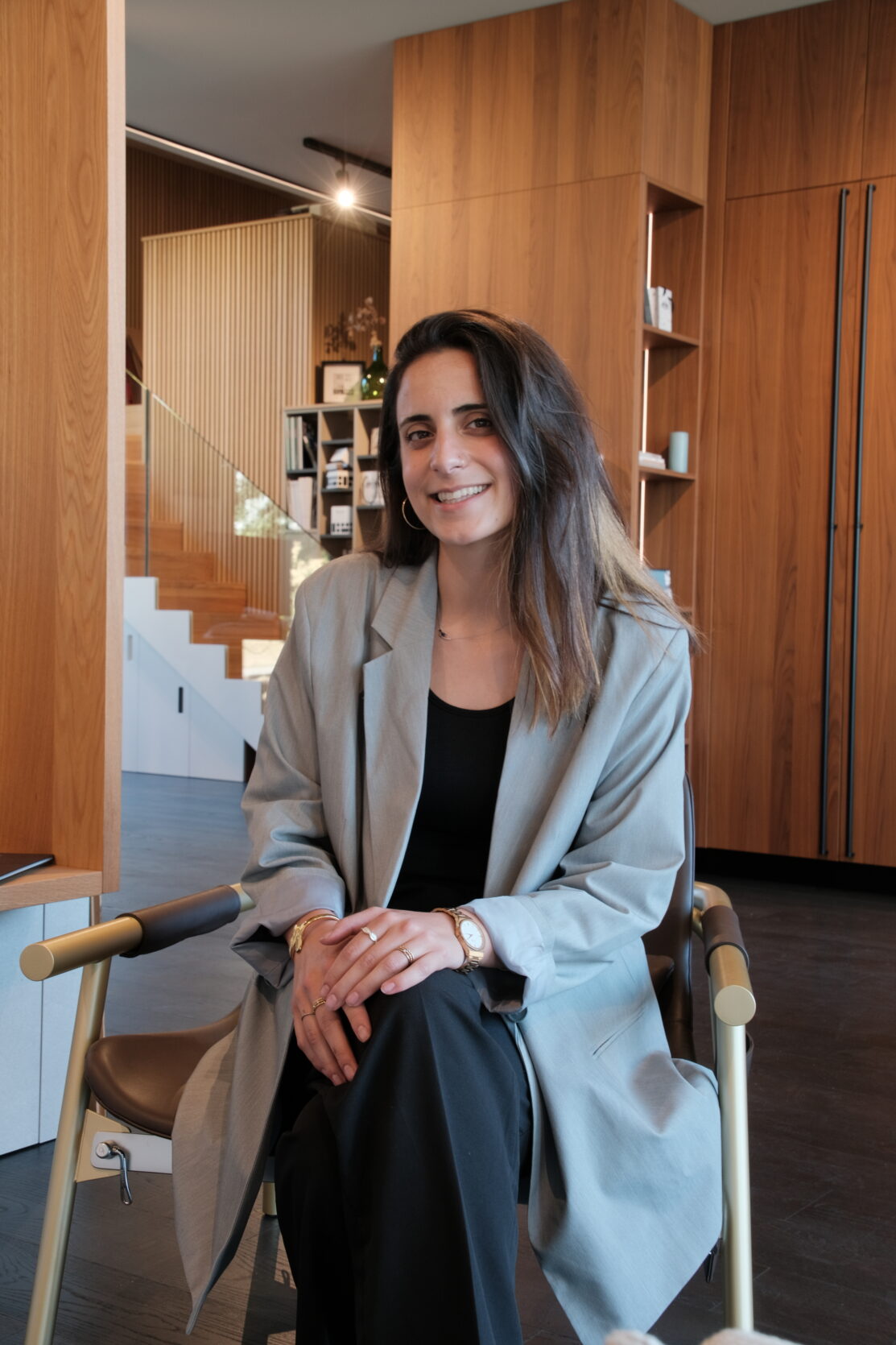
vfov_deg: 47.4
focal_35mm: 41
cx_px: 448
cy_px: 672
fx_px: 1531
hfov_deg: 32.6
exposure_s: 1/5
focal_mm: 27.5
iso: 320
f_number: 9
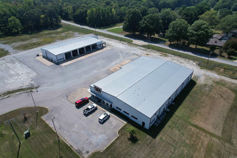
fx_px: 145
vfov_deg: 57.2
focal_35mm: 22
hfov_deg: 78.6
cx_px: 118
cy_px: 79
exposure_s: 1/2500
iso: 100
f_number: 2.8
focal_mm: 8.38
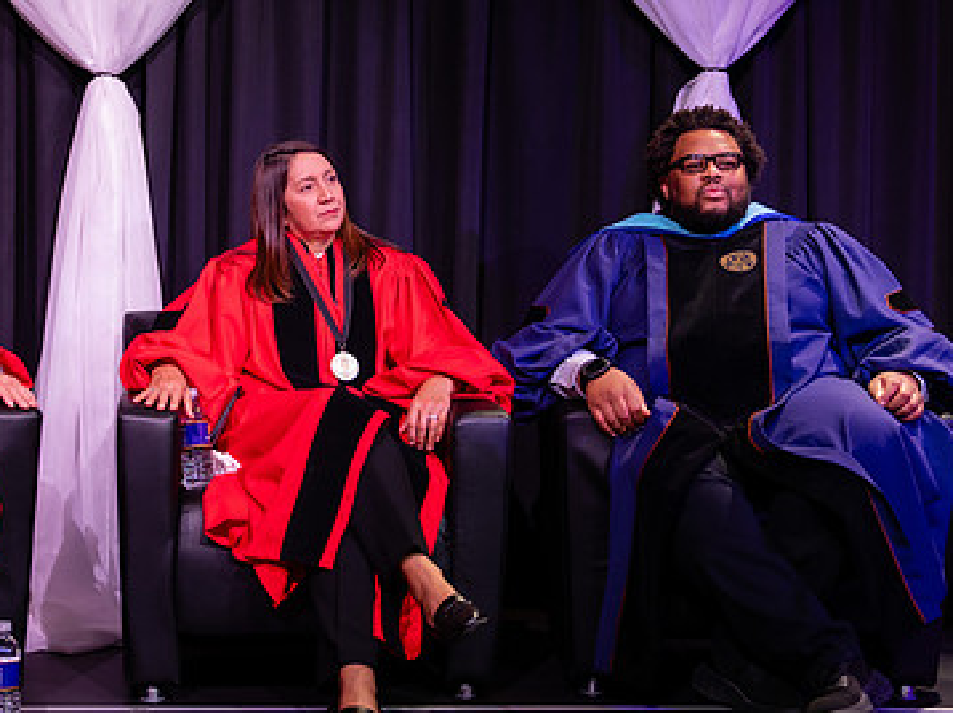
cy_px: 302
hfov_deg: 26.9
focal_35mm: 72
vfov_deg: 20.4
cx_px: 302
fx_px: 1981
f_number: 2.8
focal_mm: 39
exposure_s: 1/200
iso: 320
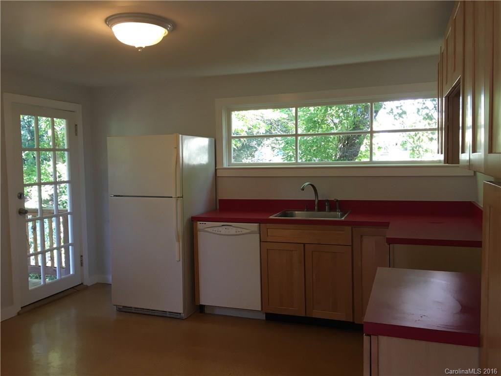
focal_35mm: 29
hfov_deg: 61.7
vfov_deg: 48.2
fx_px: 420
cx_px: 250
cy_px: 188
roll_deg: +1.4
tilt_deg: -3.2
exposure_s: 1/30
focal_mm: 4.15
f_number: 2.2
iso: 50
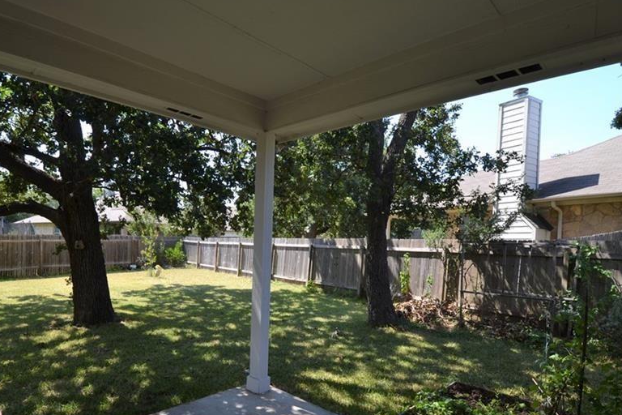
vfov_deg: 60.9
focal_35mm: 20
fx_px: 346
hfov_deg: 83.0
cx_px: 249
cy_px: 267
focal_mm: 10
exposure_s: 1/125
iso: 100
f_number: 5.6
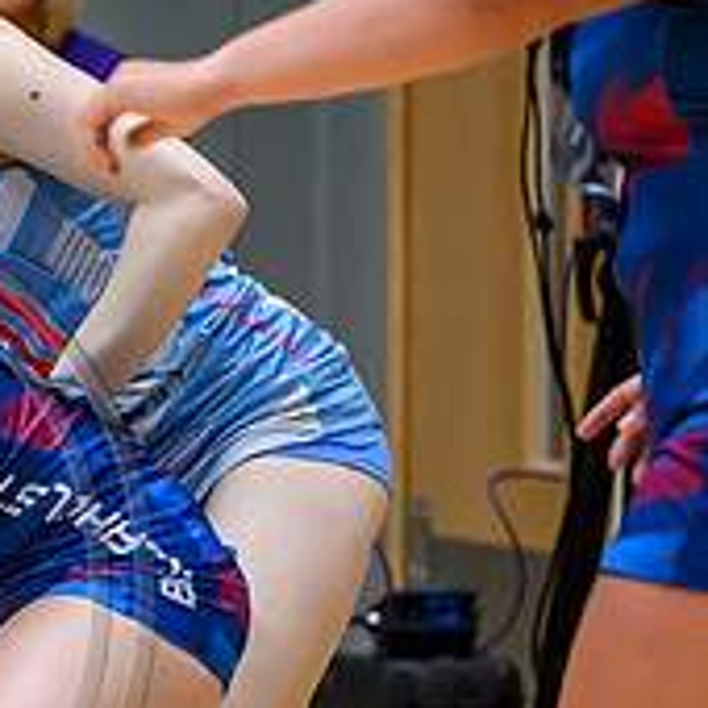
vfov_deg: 2.5
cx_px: -993
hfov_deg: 2.4
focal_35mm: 712
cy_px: 530
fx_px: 16476
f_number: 3.5
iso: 3200
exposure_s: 1/1250
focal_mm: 160
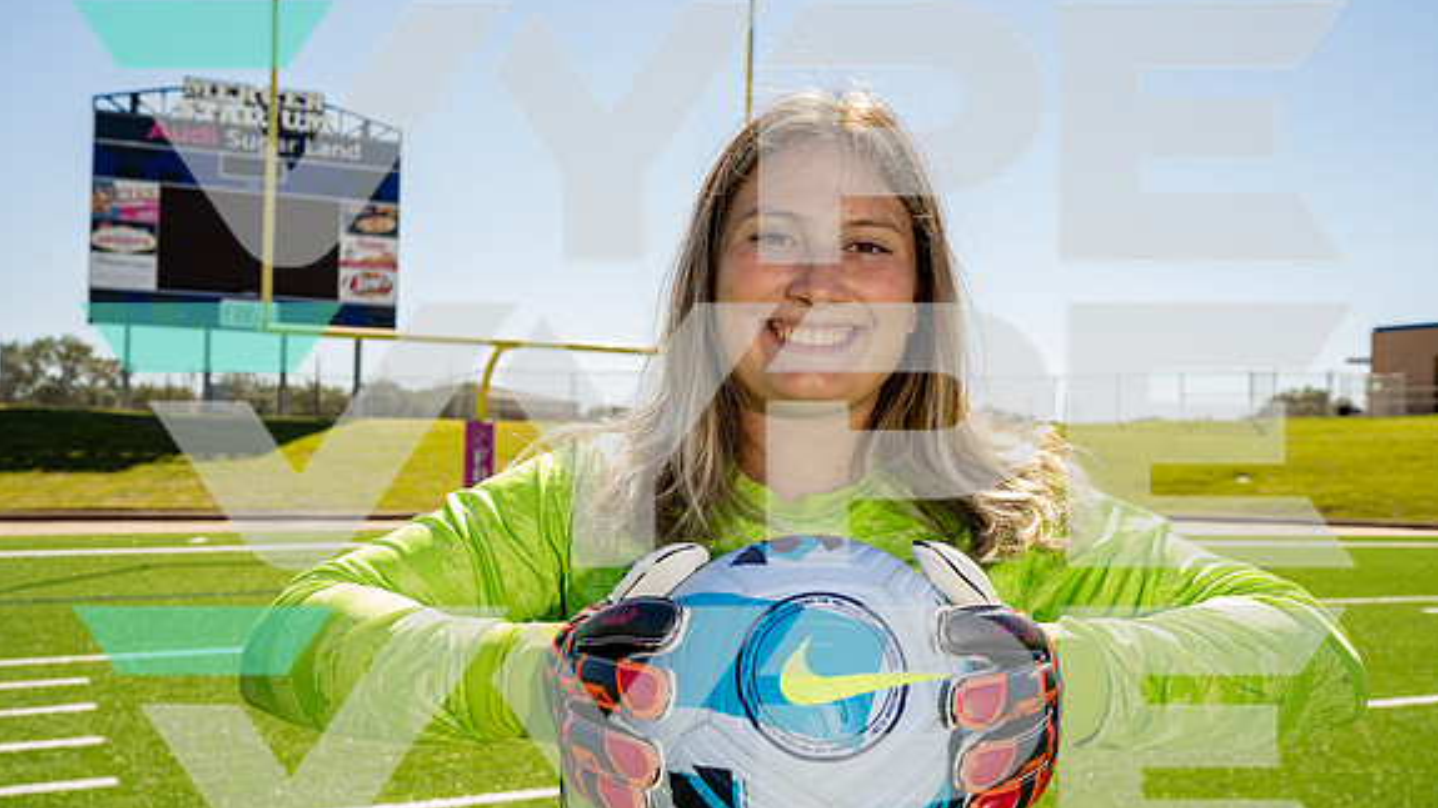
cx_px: 718
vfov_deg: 31.9
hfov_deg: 54.0
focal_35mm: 37
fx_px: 1410
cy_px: 437
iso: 80
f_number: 6.3
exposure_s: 1/200
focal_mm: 35
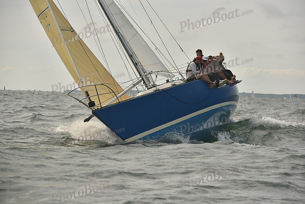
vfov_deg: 8.9
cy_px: 102
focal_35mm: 155
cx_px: 152
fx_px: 1313
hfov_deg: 13.2
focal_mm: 155
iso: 320
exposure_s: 1/1000
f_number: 7.1
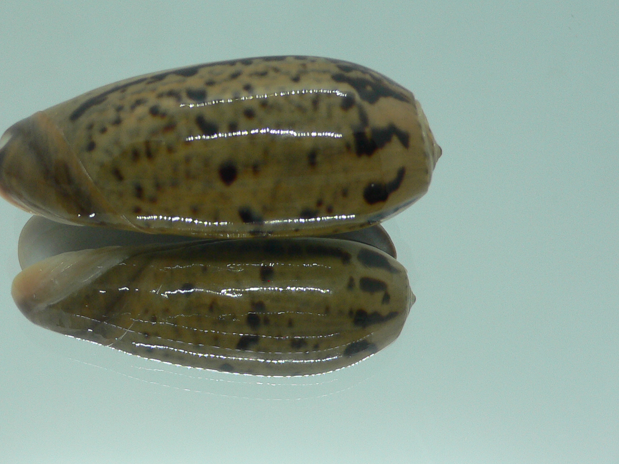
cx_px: 222
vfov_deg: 30.9
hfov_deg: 40.1
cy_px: 220
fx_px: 841
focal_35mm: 47
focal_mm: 4.6
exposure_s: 1/60
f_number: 2.8
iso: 100
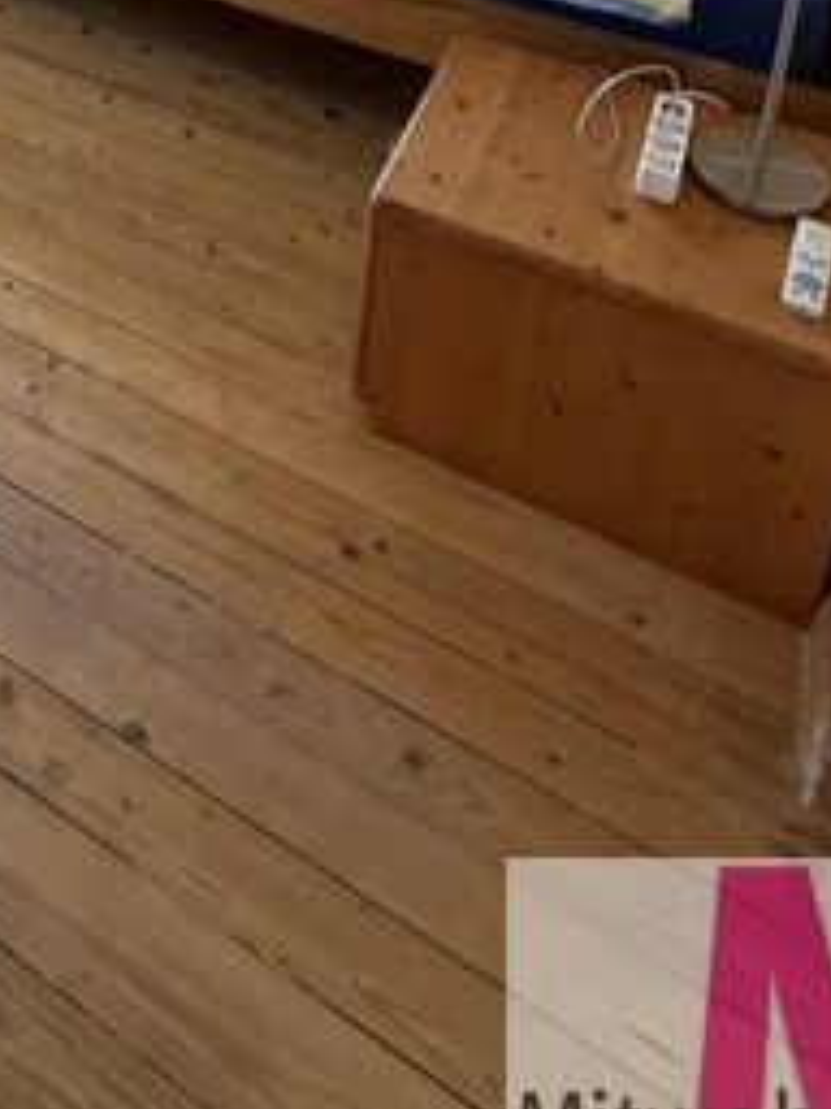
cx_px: 63
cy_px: -258
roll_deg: -0.4
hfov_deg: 34.5
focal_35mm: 39
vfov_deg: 35.9
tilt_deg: -18.8
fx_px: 1248
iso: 250
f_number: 2.2
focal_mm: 2.22
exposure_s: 1/121
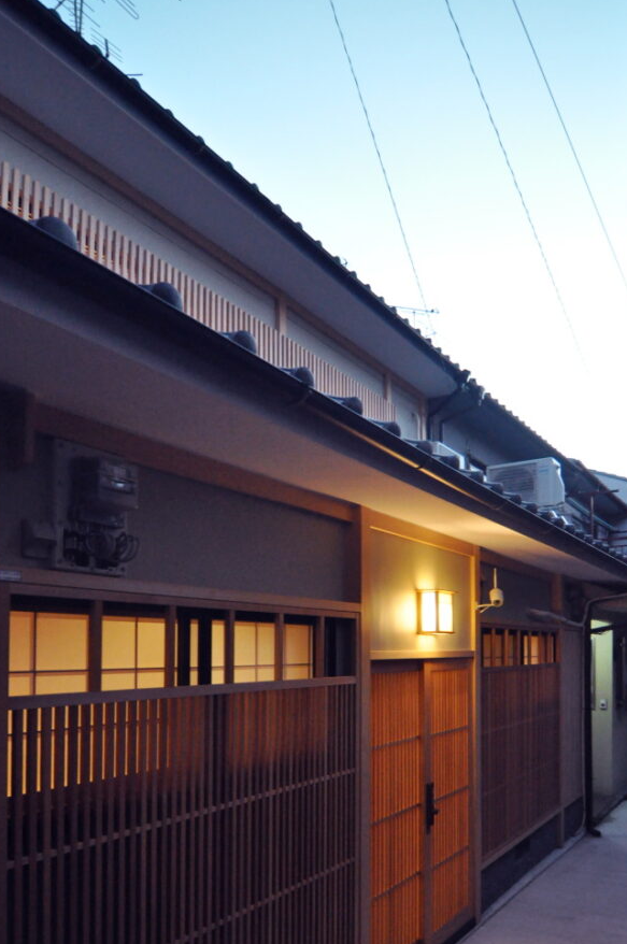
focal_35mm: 21
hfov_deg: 59.4
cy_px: 518
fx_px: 550
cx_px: 319
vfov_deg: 81.0
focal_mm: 12
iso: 2000
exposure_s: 1/50
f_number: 4
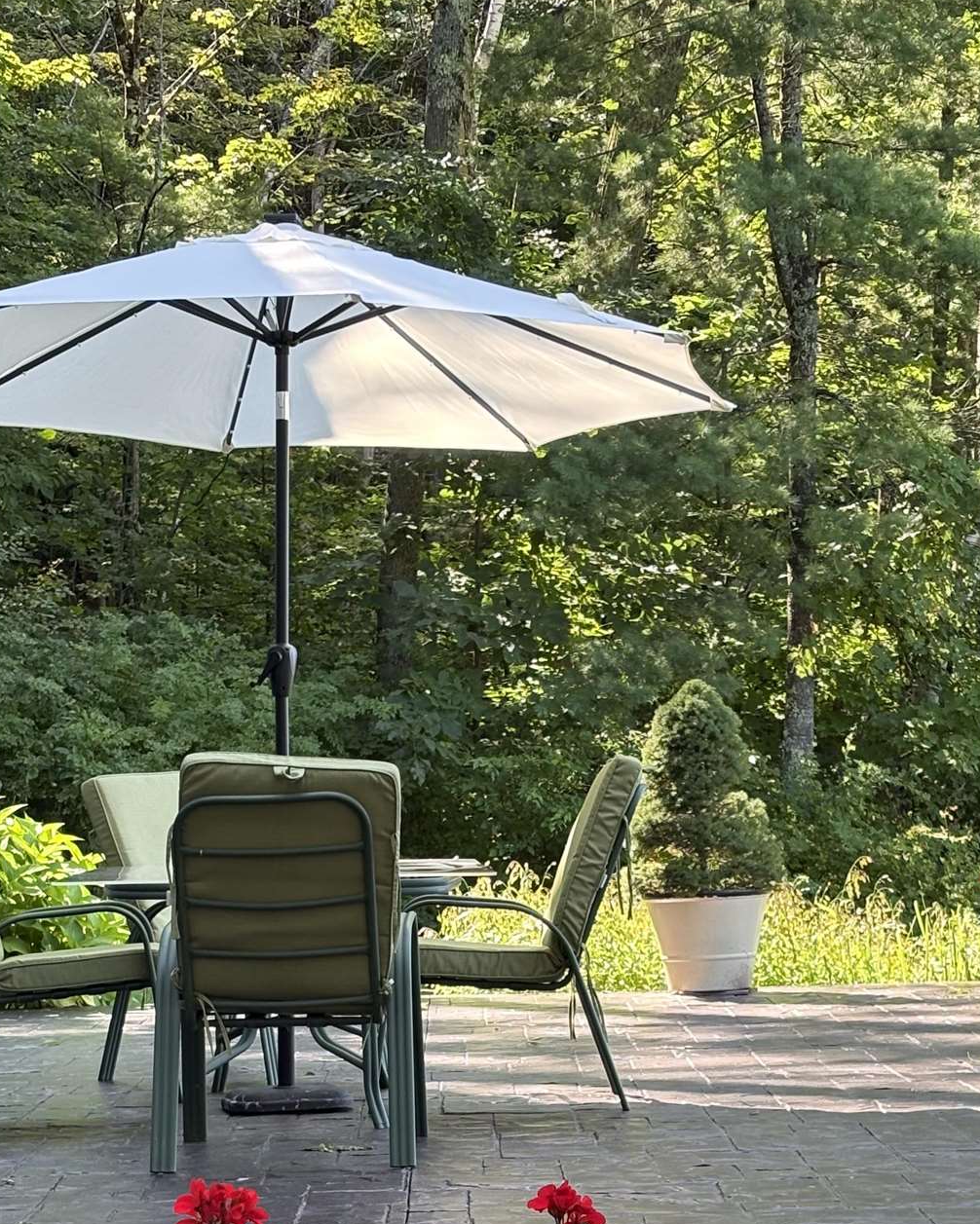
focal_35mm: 93
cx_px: 474
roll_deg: +1.6
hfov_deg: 16.5
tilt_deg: -4.2
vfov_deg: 20.3
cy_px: 1051
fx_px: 3371
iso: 32
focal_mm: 5.96
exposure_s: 1/150
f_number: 1.6
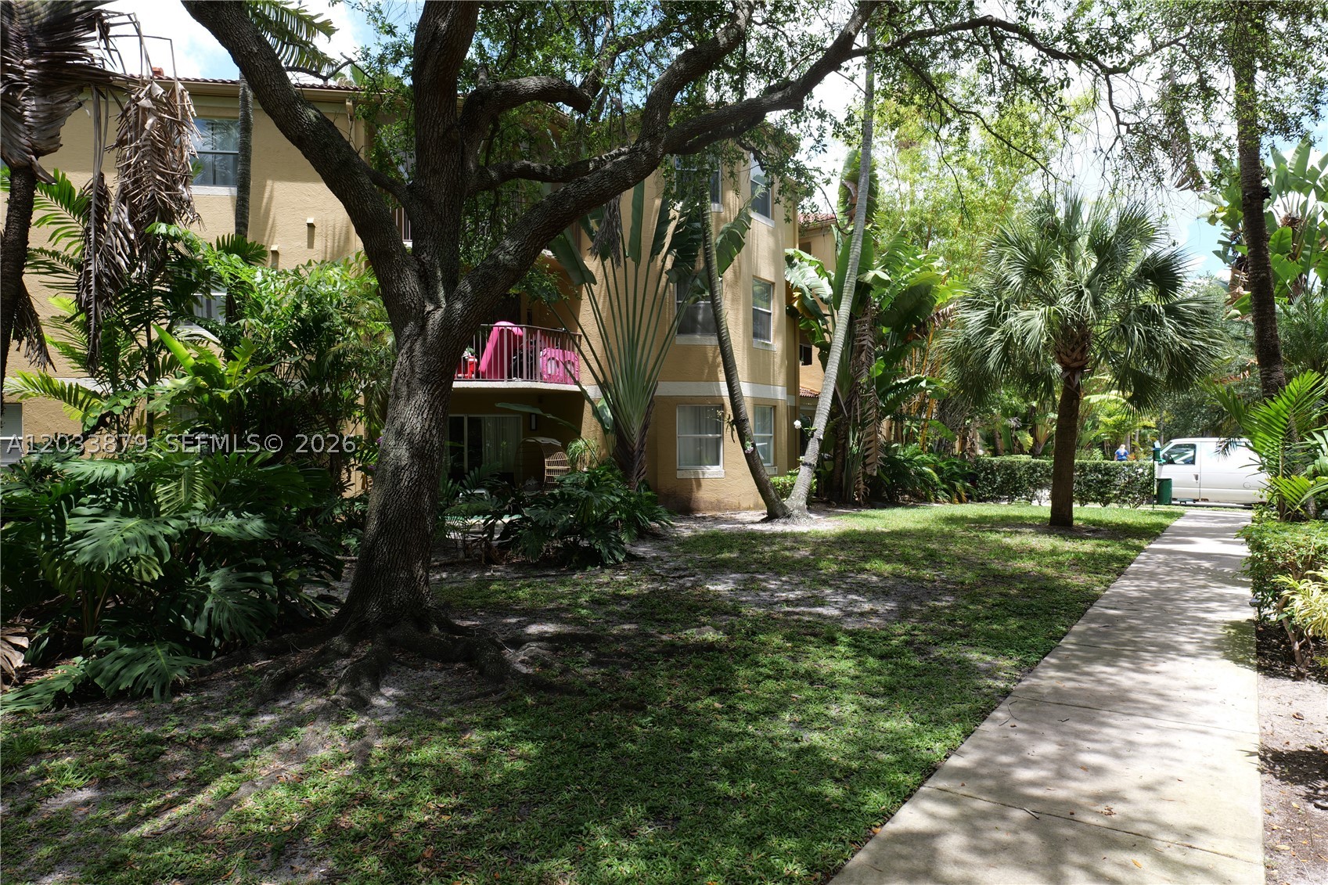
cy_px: 442
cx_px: 664
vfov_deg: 61.9
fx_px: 738
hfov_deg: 84.0
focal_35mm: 20
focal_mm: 20
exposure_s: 1/30
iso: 100
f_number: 11
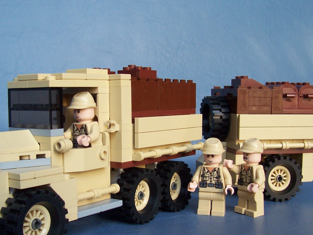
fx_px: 461
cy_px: 144
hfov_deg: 37.4
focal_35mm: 51
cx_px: 132
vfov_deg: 28.5
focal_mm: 5.6
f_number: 2.8
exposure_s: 1/90
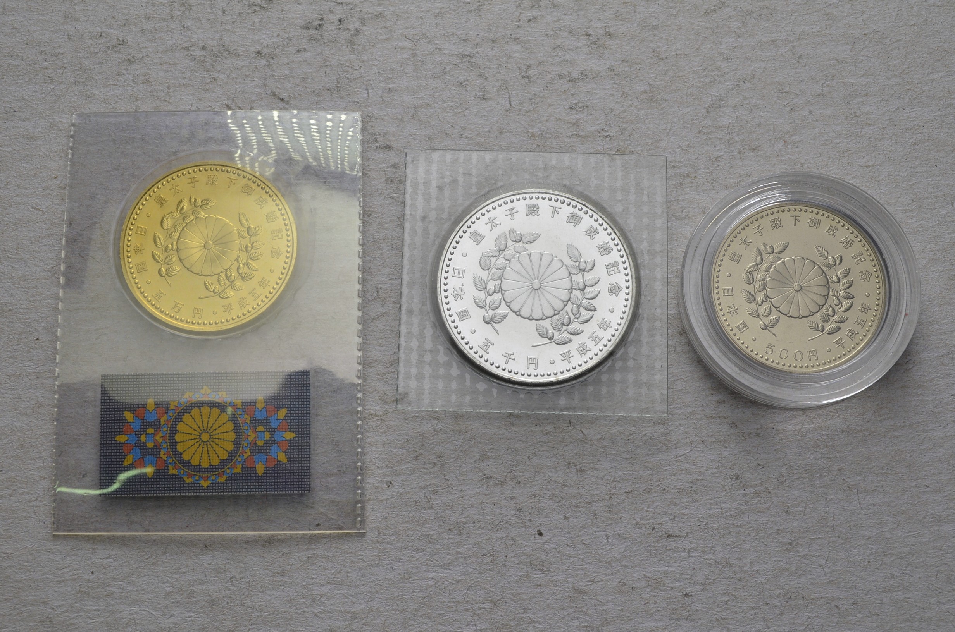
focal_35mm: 48
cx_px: 478
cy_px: 316
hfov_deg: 41.2
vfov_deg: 28.0
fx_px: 1271
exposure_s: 1/250
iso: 400
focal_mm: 32
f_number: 14
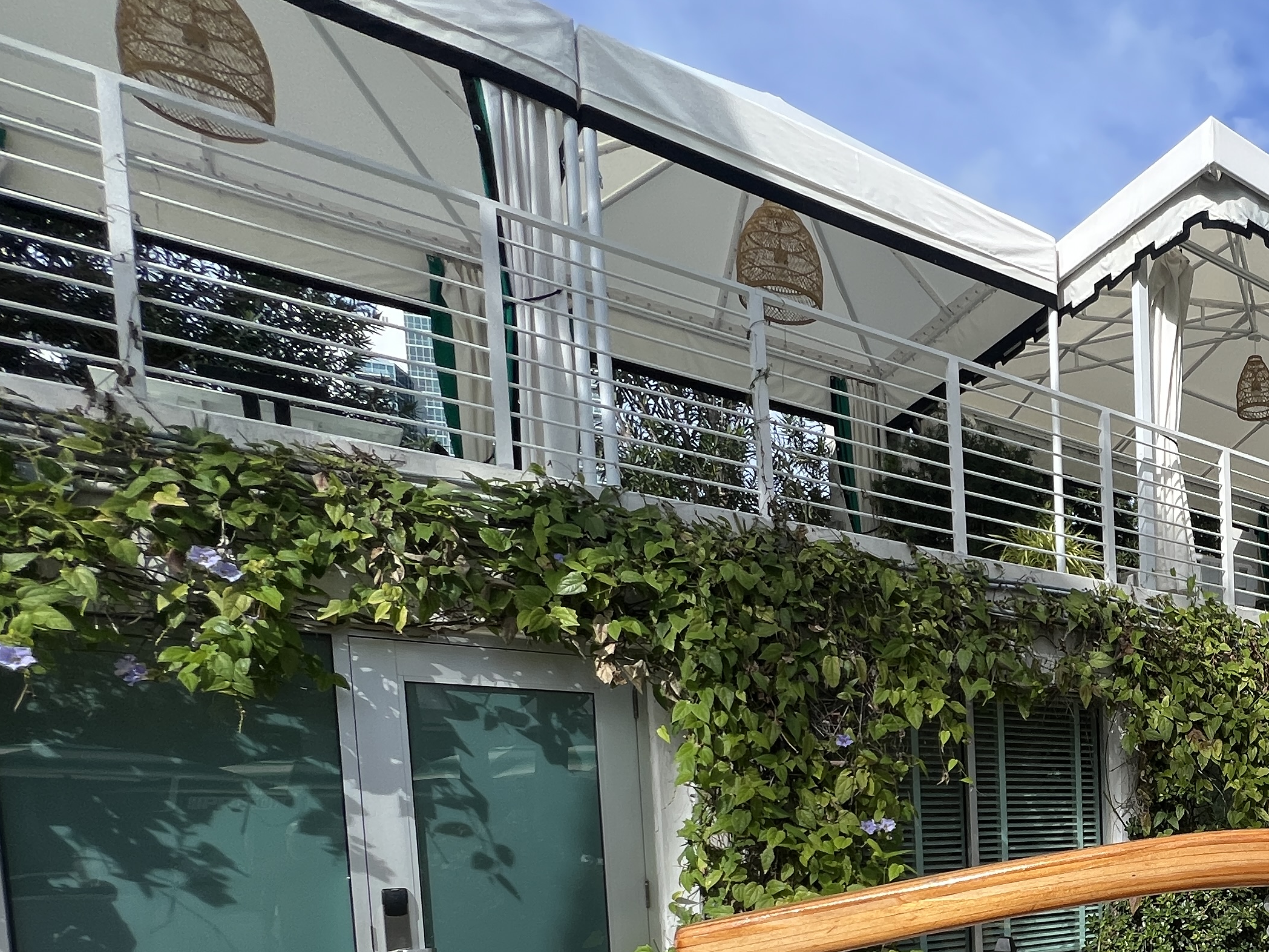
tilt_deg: -2.2
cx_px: 1215
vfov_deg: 47.8
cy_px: 896
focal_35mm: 25
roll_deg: +0.9
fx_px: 916
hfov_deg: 56.4
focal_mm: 1.57
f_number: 1.8
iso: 32
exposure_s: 1/1410
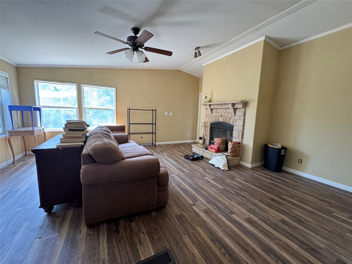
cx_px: 176
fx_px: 142
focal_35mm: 14
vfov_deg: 85.7
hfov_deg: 102.1
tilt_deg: -8.3
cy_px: 132
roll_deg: -2.2
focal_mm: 2.22
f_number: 2.2
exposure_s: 1/120
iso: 250
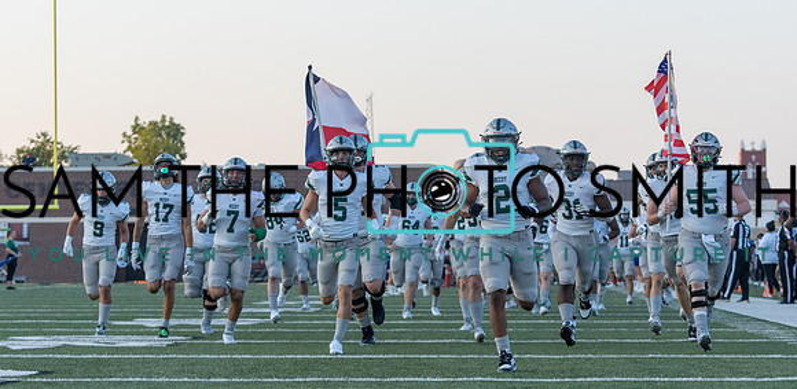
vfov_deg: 8.0
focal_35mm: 136
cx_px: 408
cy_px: 255
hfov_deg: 16.3
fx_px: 2782
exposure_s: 1/1000
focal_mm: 71
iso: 500
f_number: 3.5
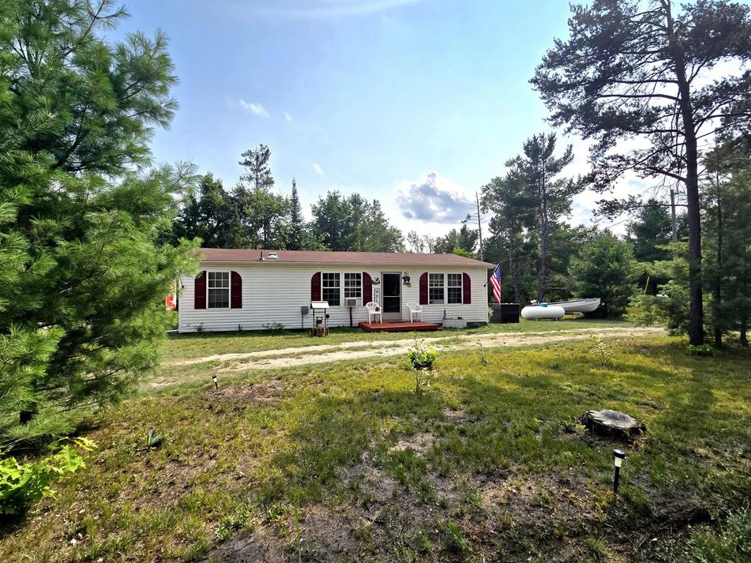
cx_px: 369
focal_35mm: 14
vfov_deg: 85.7
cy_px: 286
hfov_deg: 102.1
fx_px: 304
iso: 50
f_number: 2.2
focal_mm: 2.2
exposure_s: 1/5000
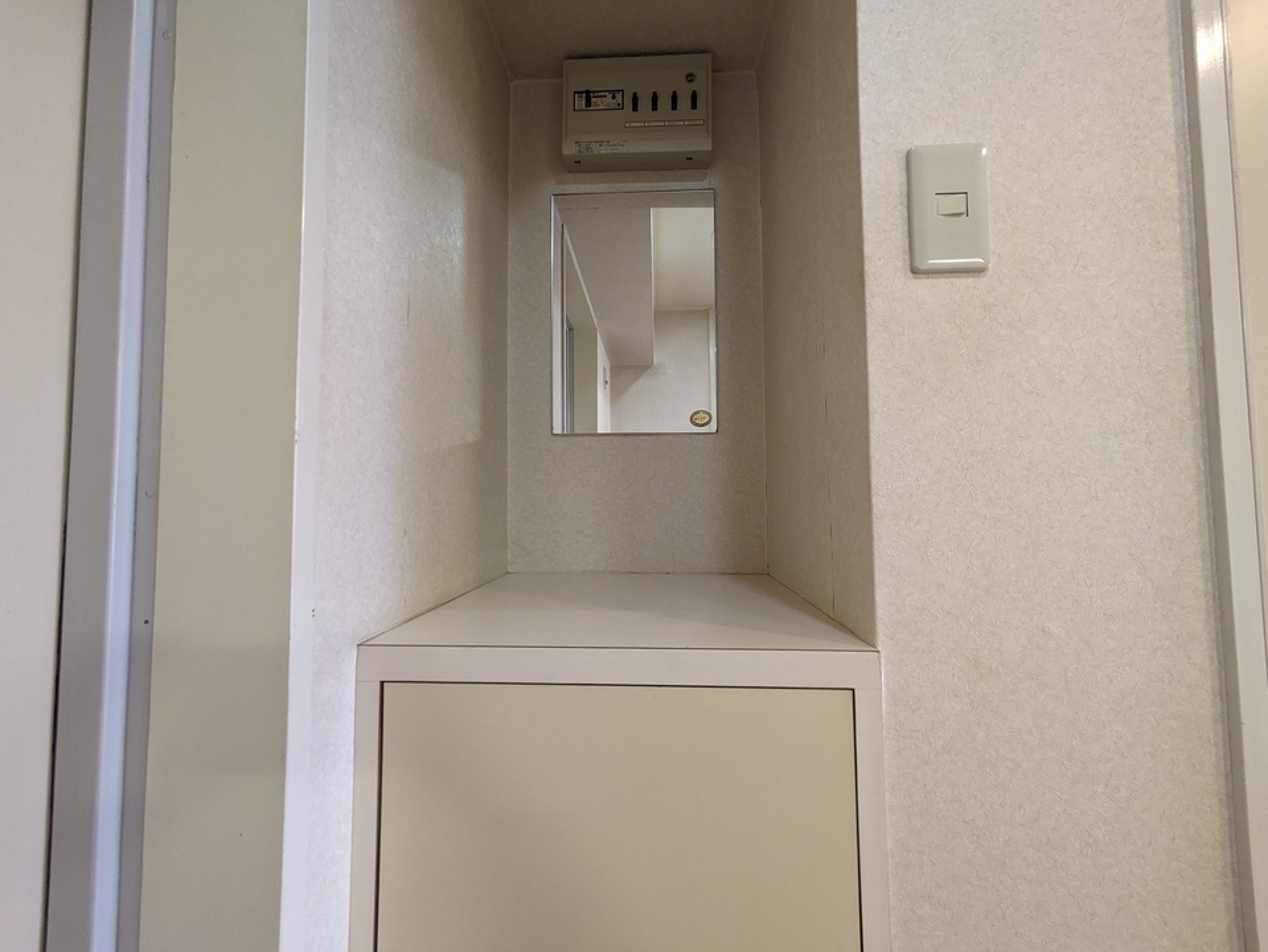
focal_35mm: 14
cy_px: 476
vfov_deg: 85.7
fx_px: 513
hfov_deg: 102.0
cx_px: 634
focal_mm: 1.83
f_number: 2.2
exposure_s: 1/25
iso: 360
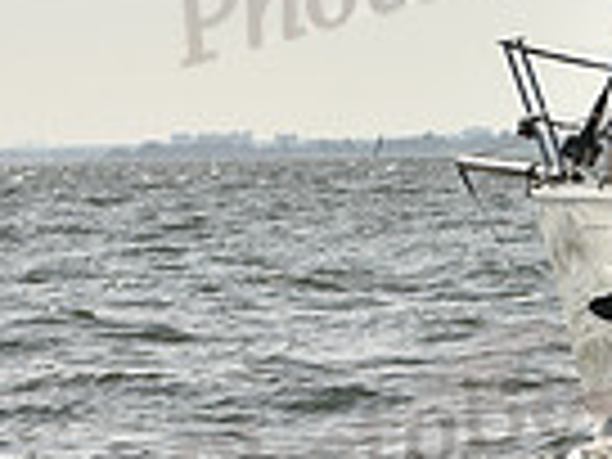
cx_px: 1044
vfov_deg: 5.2
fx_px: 5092
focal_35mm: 288
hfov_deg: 6.7
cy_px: 119
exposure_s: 1/640
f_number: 6.3
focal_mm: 70
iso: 250
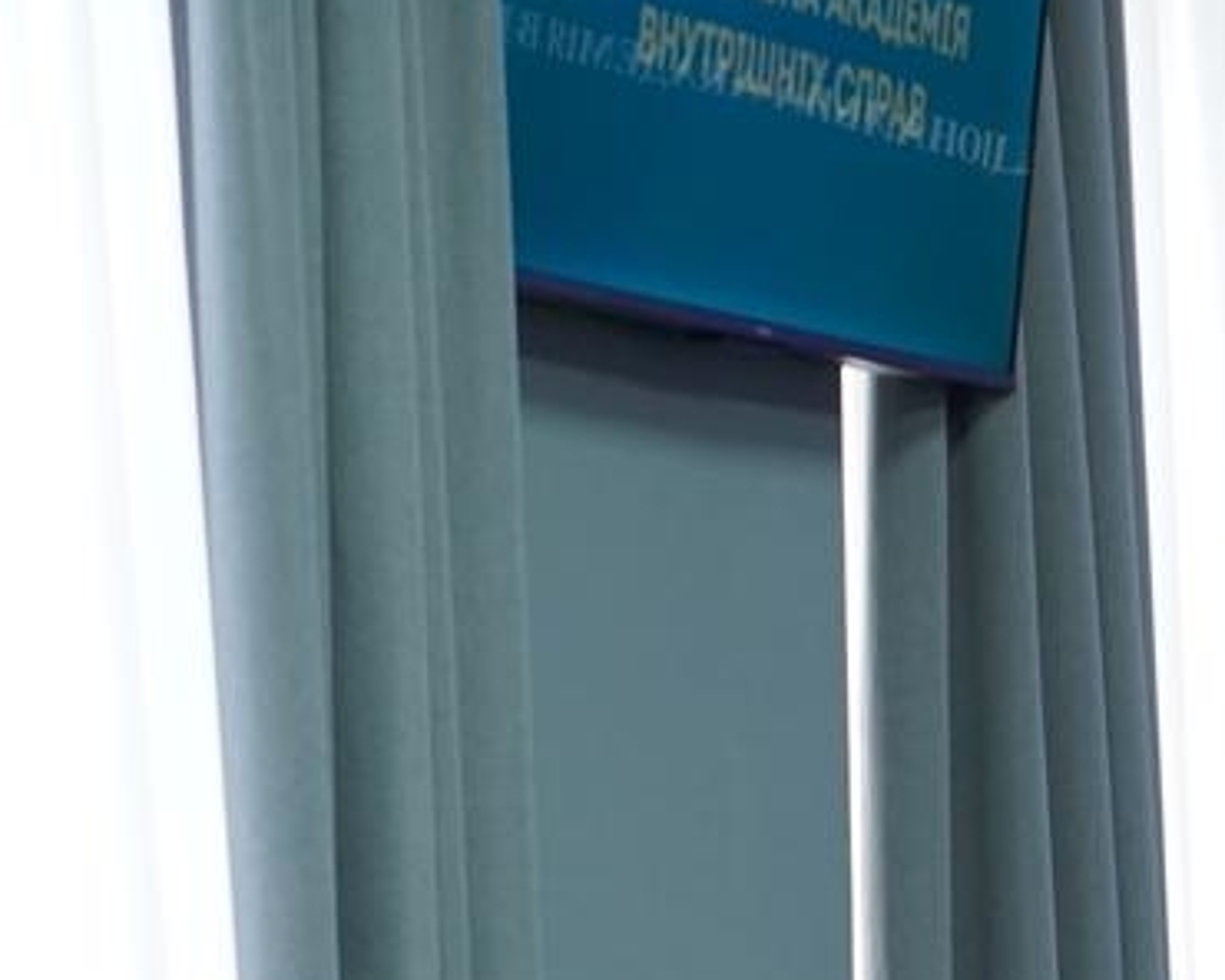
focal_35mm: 278
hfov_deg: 6.8
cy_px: 1354
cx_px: 2301
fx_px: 10079
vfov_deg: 5.5
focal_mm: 73
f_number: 4
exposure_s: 1/160
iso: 1250
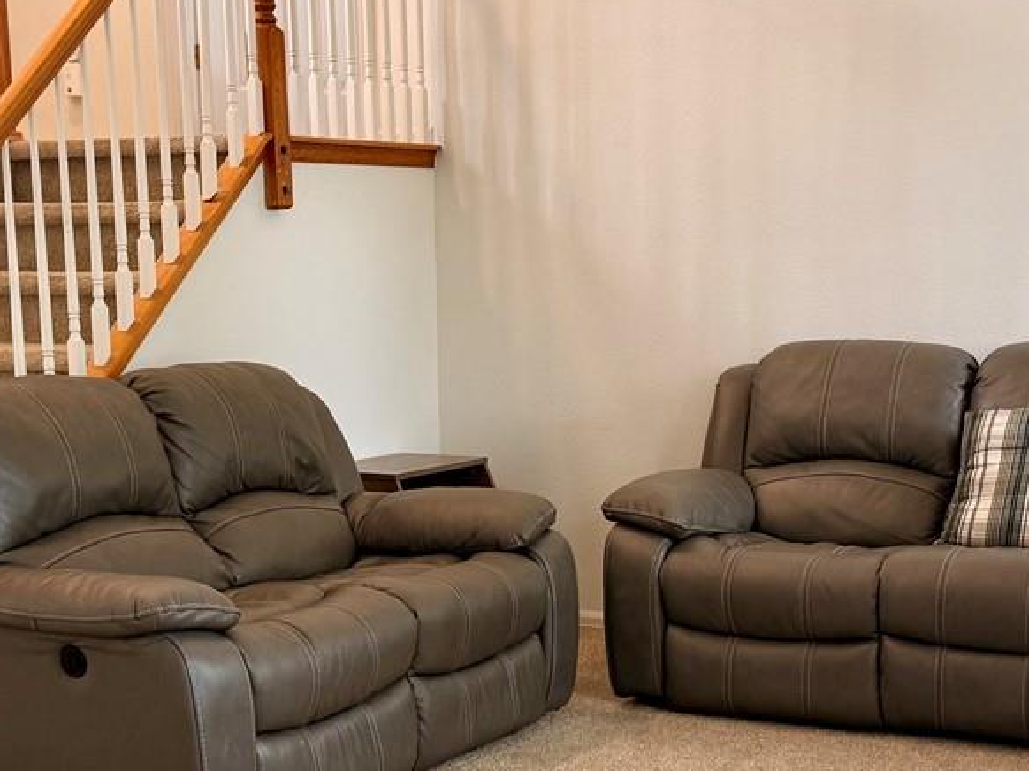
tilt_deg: -8.4
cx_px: 493
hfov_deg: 29.4
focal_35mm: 66
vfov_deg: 22.1
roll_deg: +0.7
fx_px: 1961
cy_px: 531
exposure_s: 1/60
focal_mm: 6.76
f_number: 1.78
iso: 125
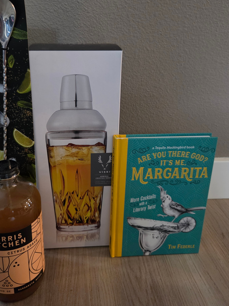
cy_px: 131
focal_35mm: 30
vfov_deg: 59.7
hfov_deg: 46.4
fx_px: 265
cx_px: 87
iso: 1250
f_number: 1.8
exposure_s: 1/40
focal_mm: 5.4
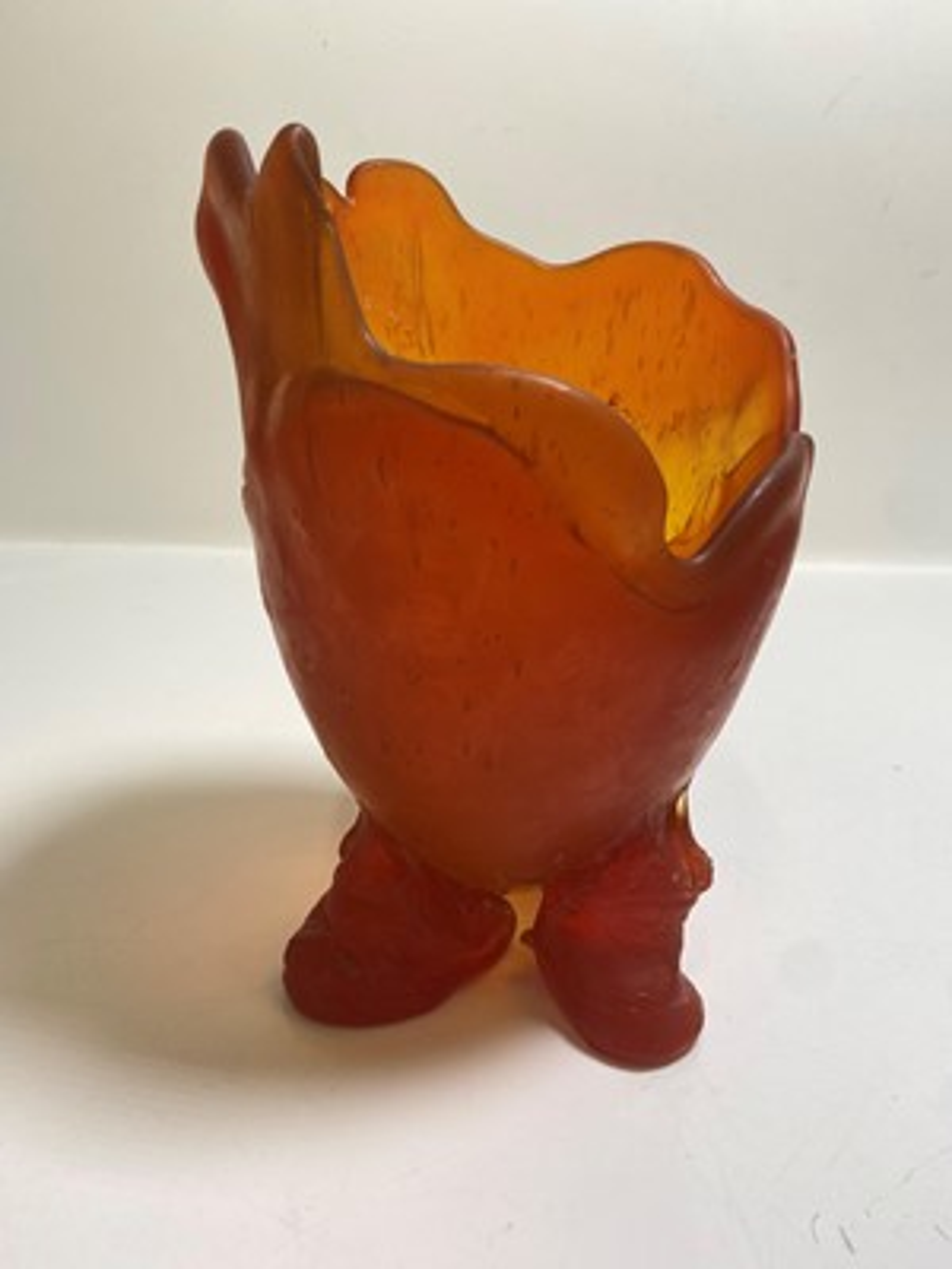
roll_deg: -1.1
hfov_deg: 53.1
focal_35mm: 26
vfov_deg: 67.3
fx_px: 953
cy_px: 634
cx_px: 476
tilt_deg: -18.7
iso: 32
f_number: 1.8
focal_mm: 4.25
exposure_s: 1/137
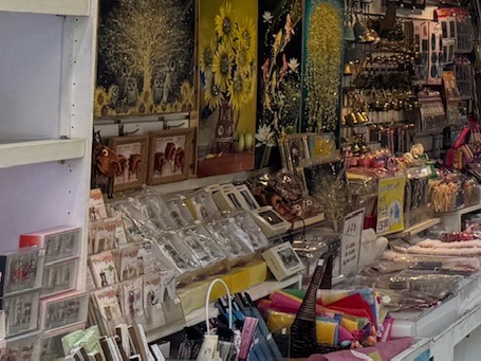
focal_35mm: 108
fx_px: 1500
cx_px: 910
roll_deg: +0.9
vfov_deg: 13.4
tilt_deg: +4.1
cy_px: -37
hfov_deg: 15.3
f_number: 1.78
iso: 80
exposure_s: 1/1112
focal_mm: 6.76
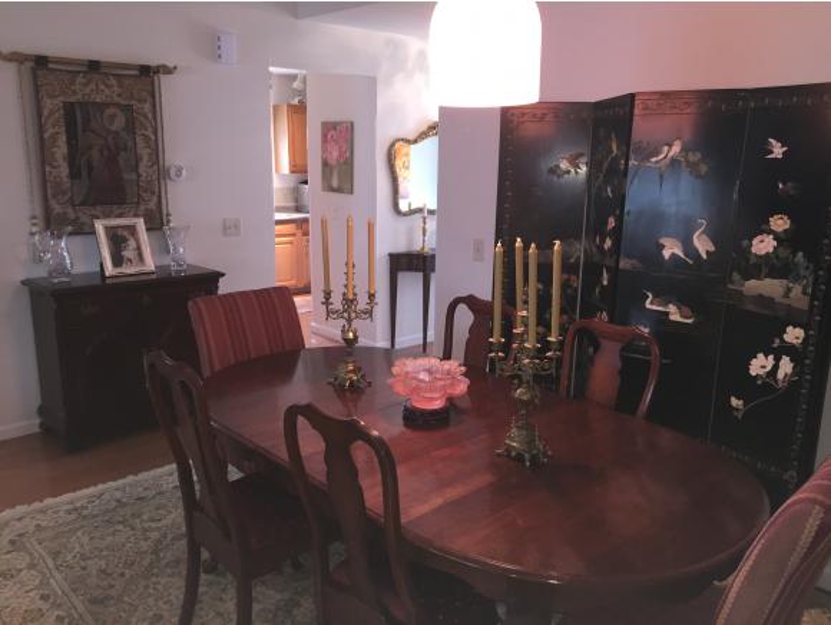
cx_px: 416
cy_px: 312
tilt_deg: -12.4
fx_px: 697
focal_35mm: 29
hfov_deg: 61.6
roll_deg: -1.0
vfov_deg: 48.3
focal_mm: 4.15
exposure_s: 1/30
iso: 160
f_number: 2.2
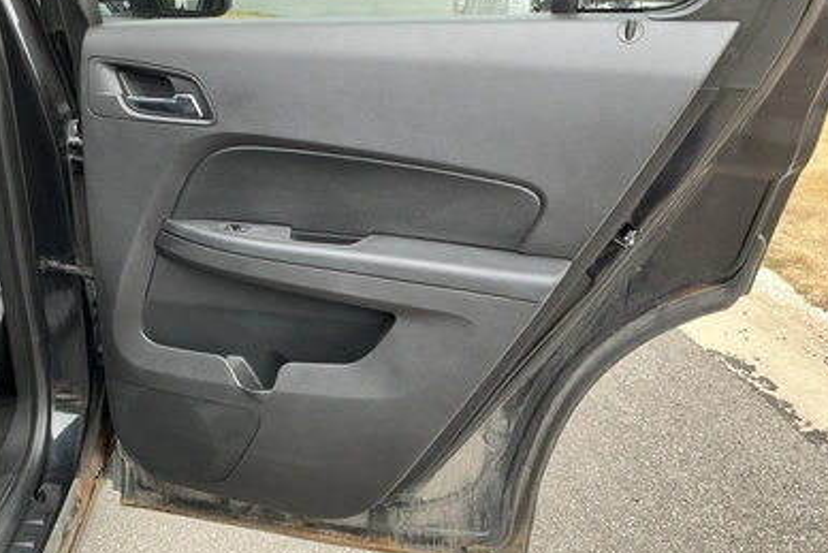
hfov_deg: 61.9
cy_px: 271
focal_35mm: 30
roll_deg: -3.7
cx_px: 412
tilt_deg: -20.2
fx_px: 690
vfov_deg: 43.6
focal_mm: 3
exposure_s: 1/122
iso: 25
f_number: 1.8
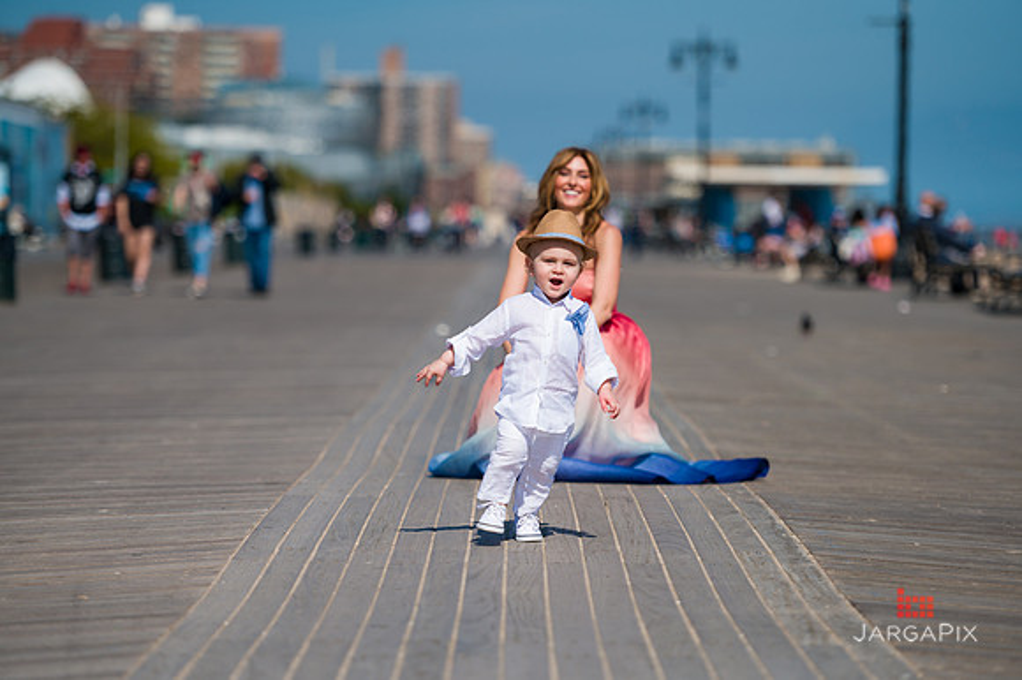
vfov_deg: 9.1
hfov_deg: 13.7
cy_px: 340
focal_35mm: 150
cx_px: 511
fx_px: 4256
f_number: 3.2
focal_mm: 150
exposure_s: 1/8000
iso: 200
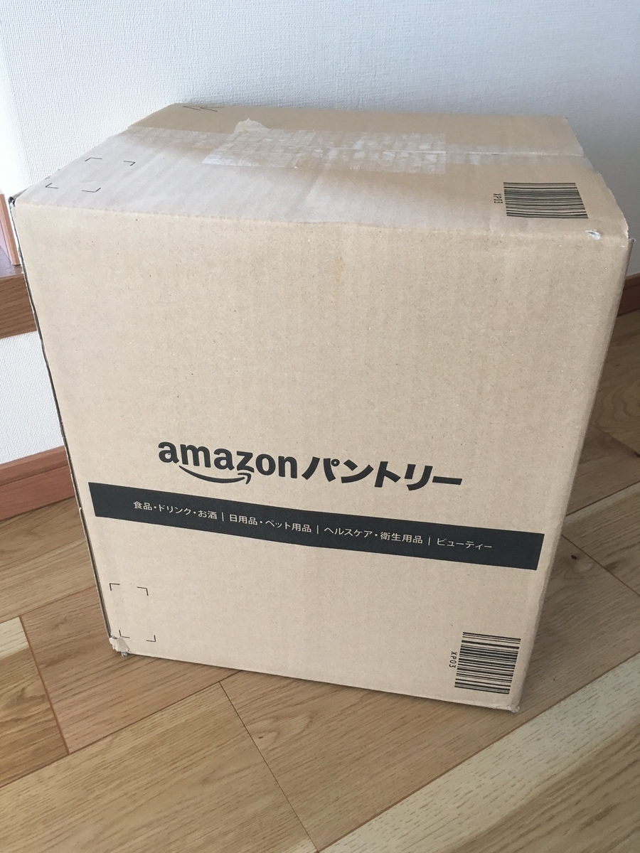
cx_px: 320
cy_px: 426
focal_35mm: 29
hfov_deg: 48.2
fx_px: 715
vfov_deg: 61.7
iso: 80
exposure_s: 1/30
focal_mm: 4.15
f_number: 2.2
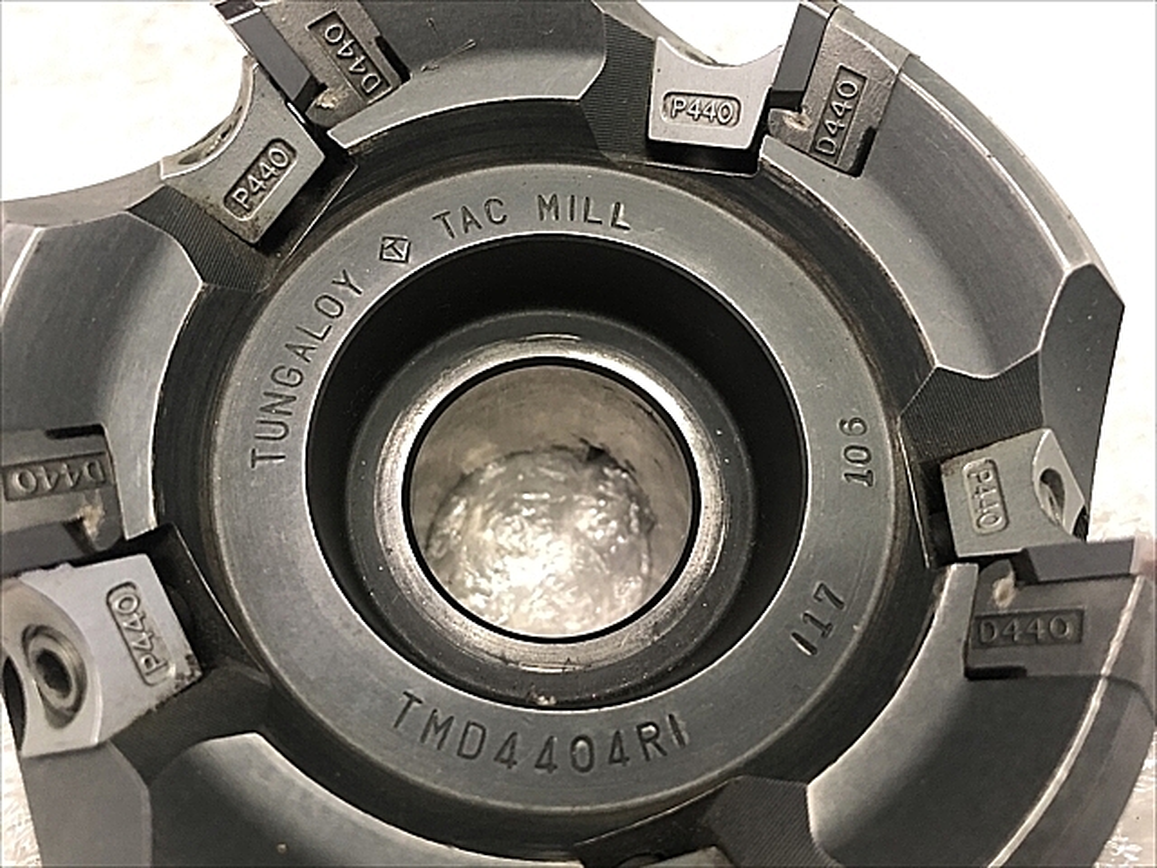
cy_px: 434
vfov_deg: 49.7
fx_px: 936
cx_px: 578
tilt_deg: -70.8
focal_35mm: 28
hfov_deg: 63.4
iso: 100
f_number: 1.8
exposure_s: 1/15
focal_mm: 3.99
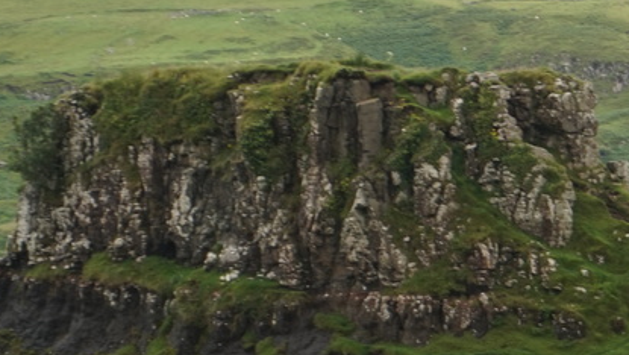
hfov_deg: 8.2
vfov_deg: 4.7
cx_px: 914
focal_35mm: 258
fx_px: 4306
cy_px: 261
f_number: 5.6
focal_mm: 50
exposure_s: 1/60
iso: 100
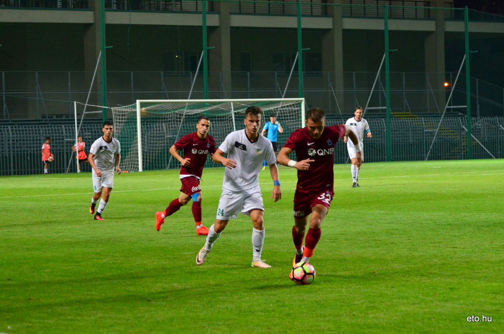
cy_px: 167
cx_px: 252
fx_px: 1802
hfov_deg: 15.9
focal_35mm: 129
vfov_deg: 10.6
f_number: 5
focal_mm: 86
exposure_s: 1/400
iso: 2500
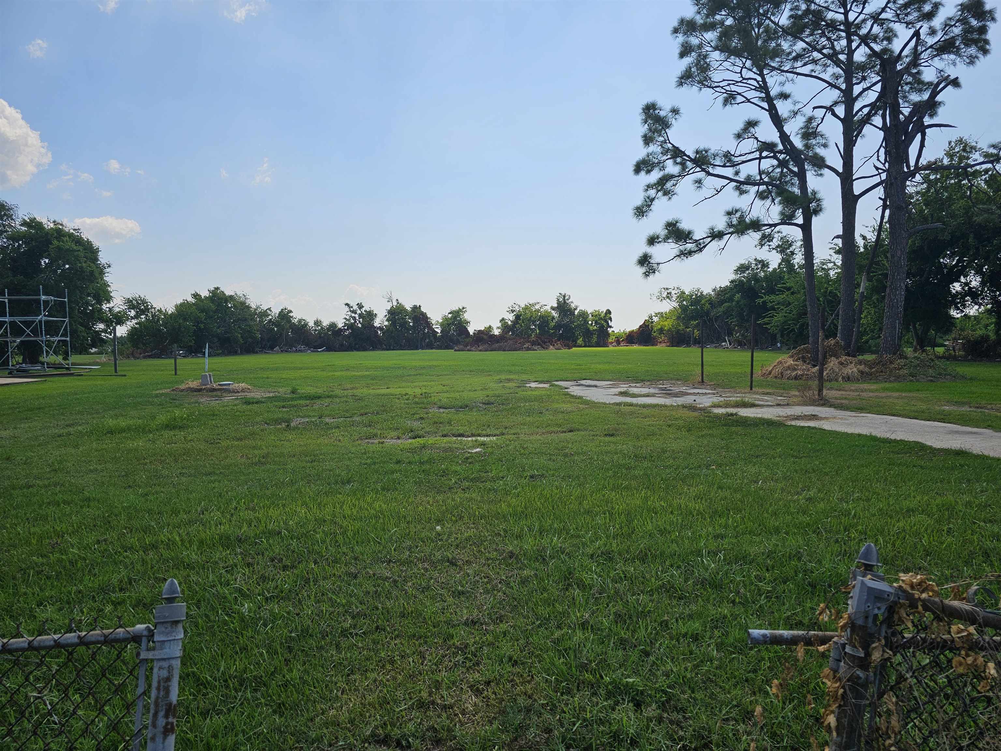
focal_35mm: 23
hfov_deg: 73.9
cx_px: 500
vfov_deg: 58.9
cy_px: 376
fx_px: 665
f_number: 1.7
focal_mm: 6.3
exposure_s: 1/1090
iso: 10
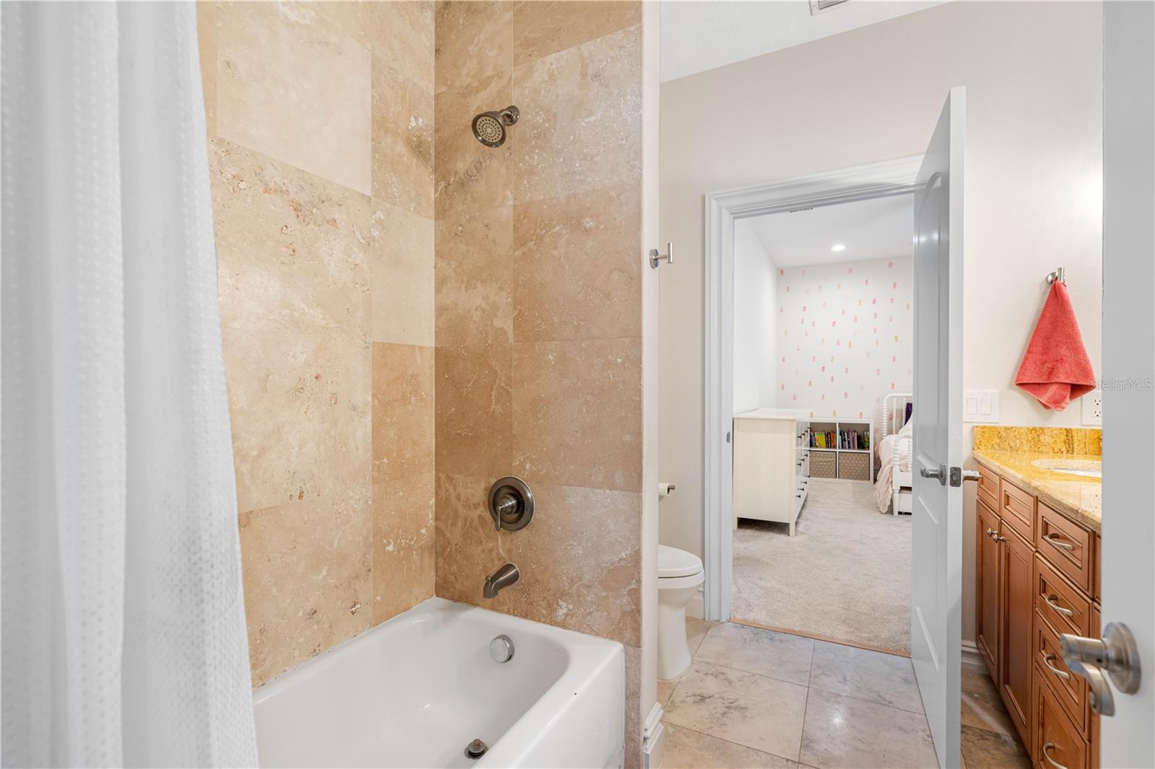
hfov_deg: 96.7
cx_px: 578
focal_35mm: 16
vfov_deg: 73.7
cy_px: 384
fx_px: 513
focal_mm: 16
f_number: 8
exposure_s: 1/6
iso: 800
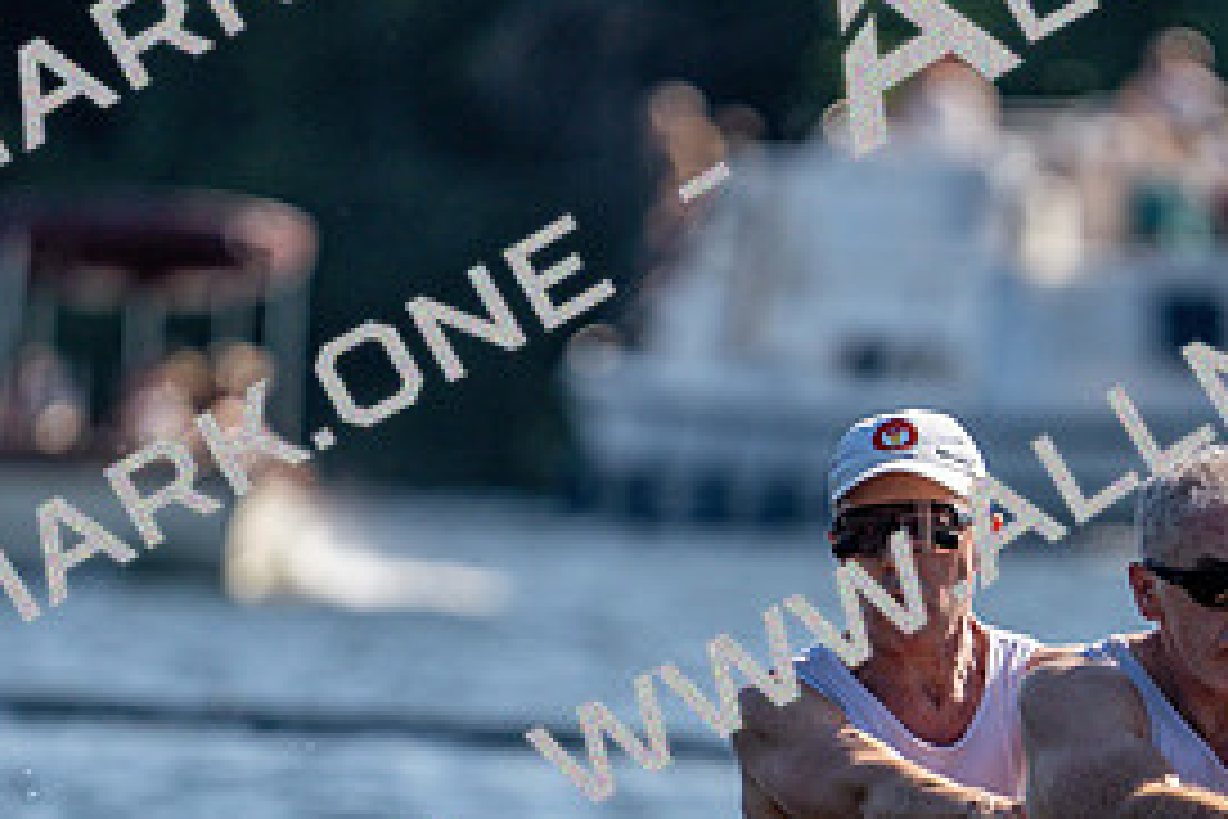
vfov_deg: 1.3
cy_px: 817
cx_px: 1084
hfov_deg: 2.0
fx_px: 35166
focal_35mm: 1031
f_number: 6.3
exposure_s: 1/1600
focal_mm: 485
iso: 250
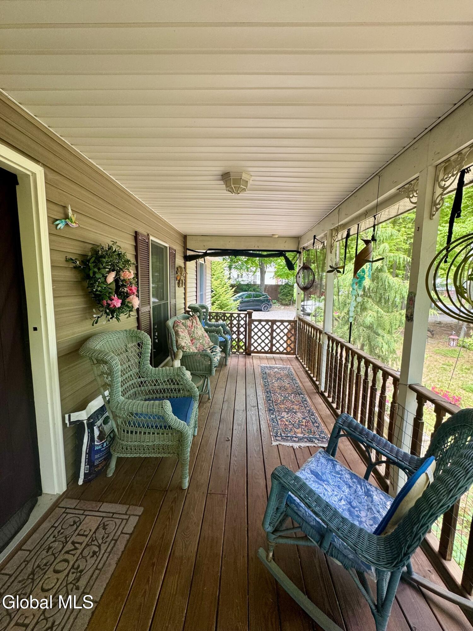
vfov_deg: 102.1
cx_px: 236
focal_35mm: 14
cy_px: 316
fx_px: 255
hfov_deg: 85.7
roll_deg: -1.0
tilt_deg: -6.4
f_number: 2.2
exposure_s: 1/99
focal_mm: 2.22
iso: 125
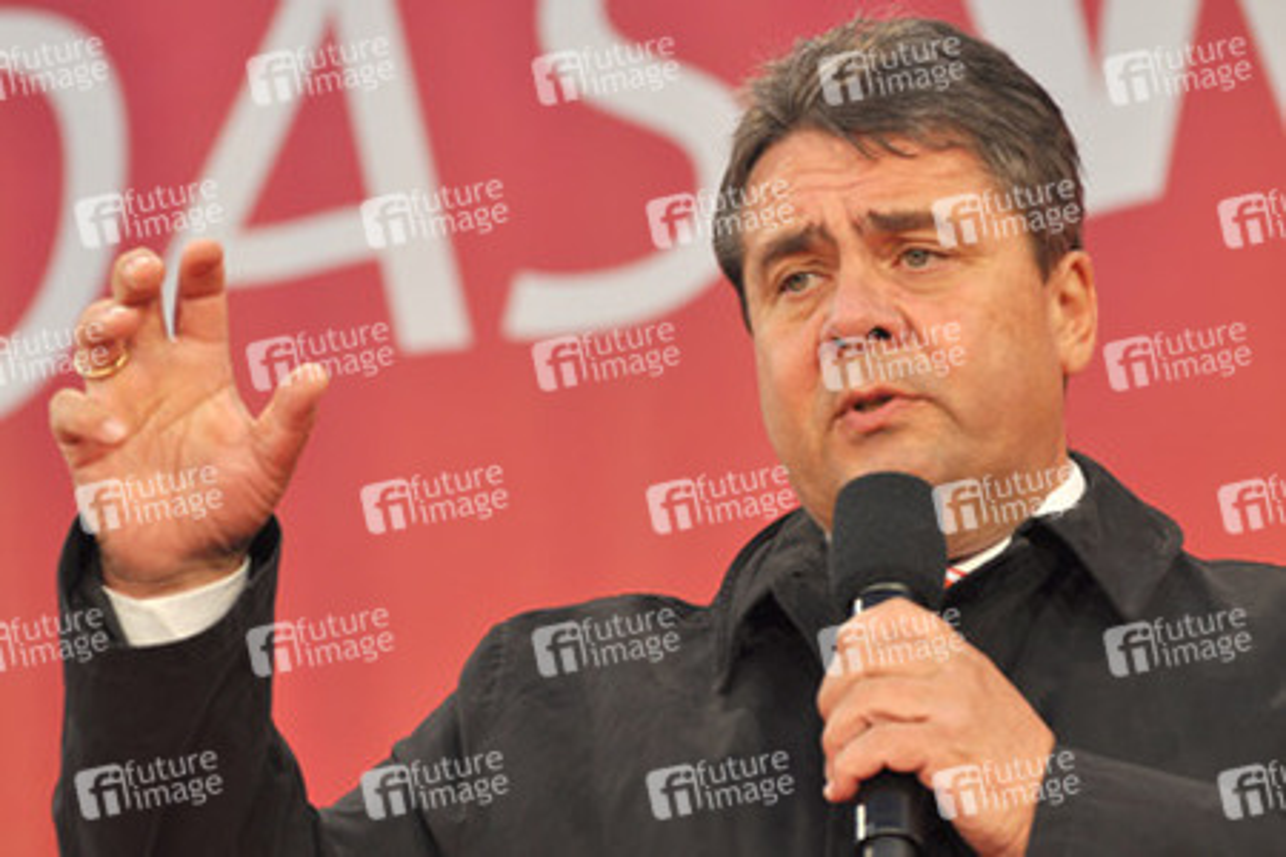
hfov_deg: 9.5
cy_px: 428
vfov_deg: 6.3
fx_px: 7769
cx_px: 643
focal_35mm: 218
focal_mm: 145
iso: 400
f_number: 4.8
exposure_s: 1/320
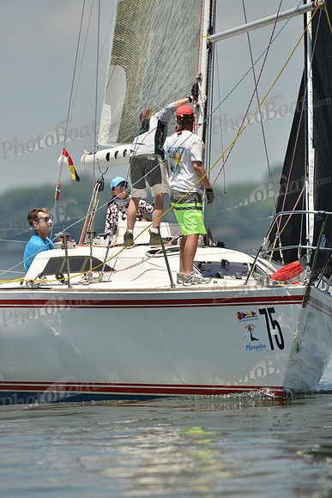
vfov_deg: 3.4
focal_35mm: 600
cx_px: 166
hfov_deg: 2.3
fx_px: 8294
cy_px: 249
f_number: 5.6
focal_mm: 600
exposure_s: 1/3200
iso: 320
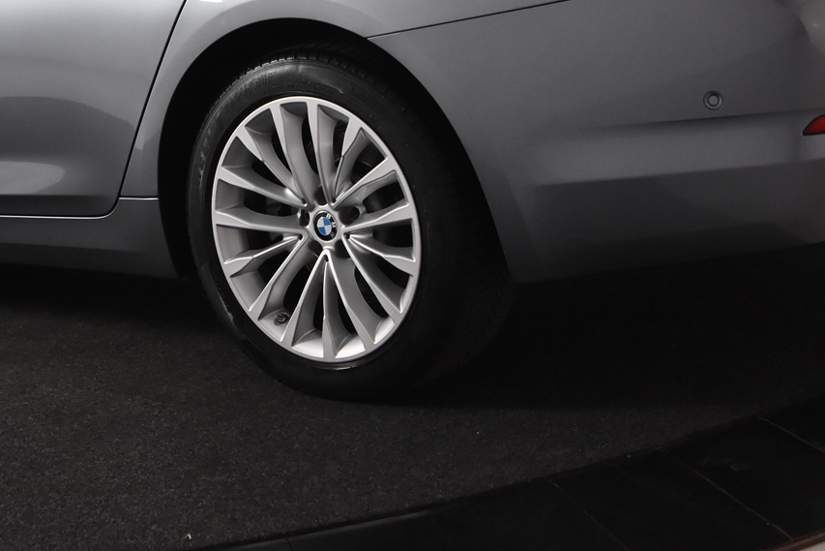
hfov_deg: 24.9
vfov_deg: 16.6
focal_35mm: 81
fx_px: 1856
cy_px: 16
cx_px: 266
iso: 1600
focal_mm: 24
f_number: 5
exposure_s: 1/100
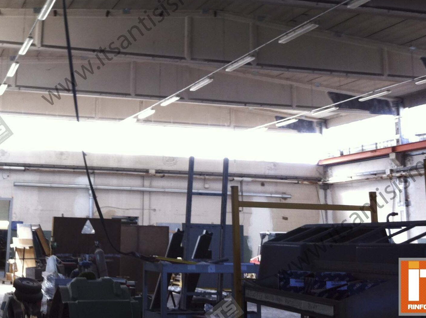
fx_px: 774
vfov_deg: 22.7
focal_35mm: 63
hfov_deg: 30.4
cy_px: 40
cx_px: 126
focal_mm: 3.85
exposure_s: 1/40
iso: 80
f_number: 2.8
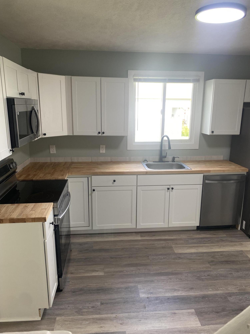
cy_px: 167
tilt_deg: -14.4
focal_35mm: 26
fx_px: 250
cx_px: 125
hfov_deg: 53.1
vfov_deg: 67.3
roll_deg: +0.3
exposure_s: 1/60
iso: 64
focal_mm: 4.25
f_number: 1.8
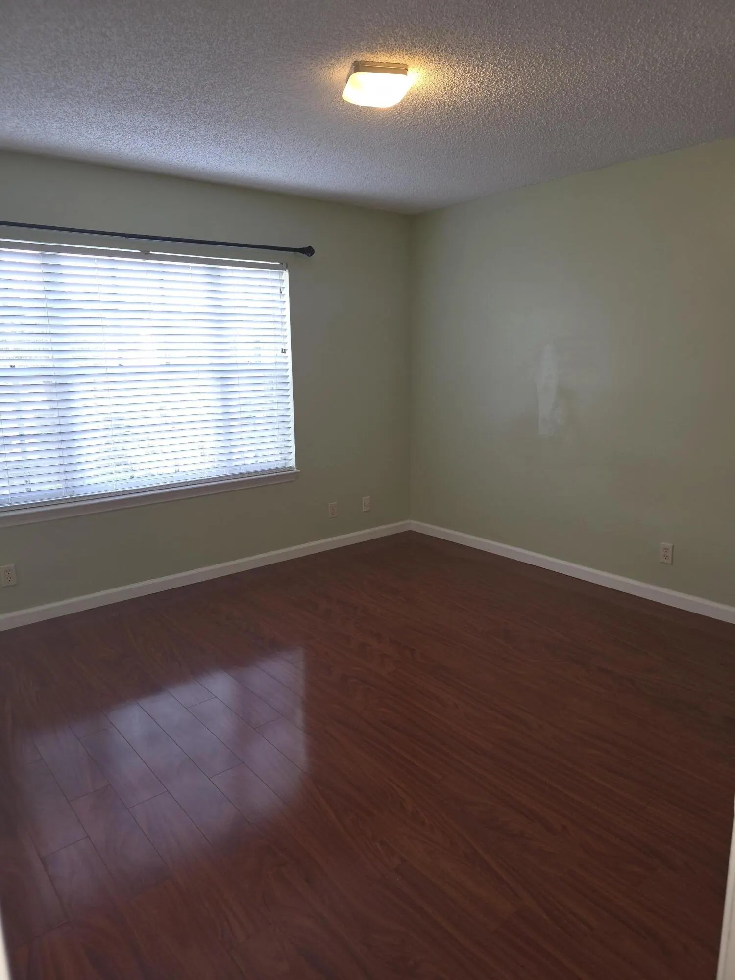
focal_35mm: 23
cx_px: 368
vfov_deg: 73.9
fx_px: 651
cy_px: 490
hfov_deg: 58.9
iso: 100
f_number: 1.7
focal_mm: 6.3
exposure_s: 1/60
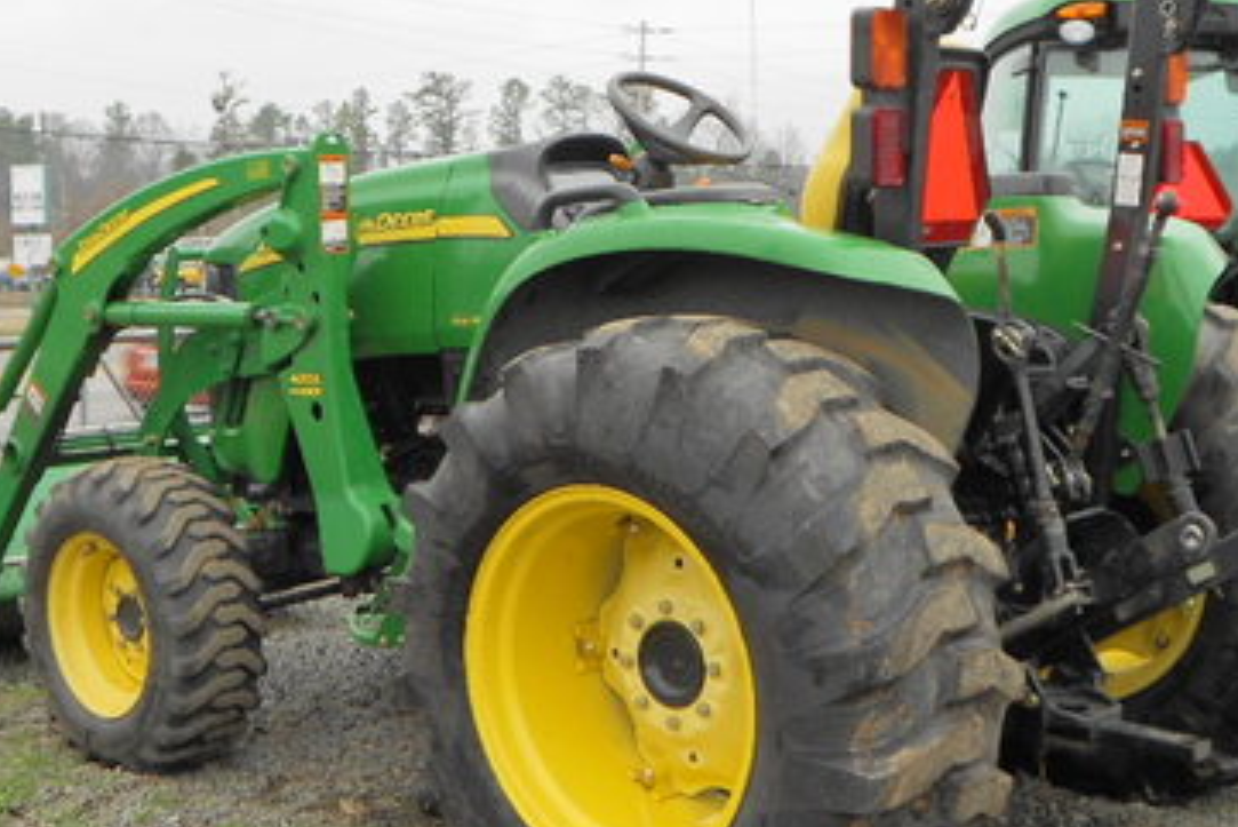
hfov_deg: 34.4
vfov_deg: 23.4
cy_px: 333
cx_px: 545
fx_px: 1995
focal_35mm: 58
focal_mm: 6.7
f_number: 3.9
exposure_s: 1/50
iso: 80
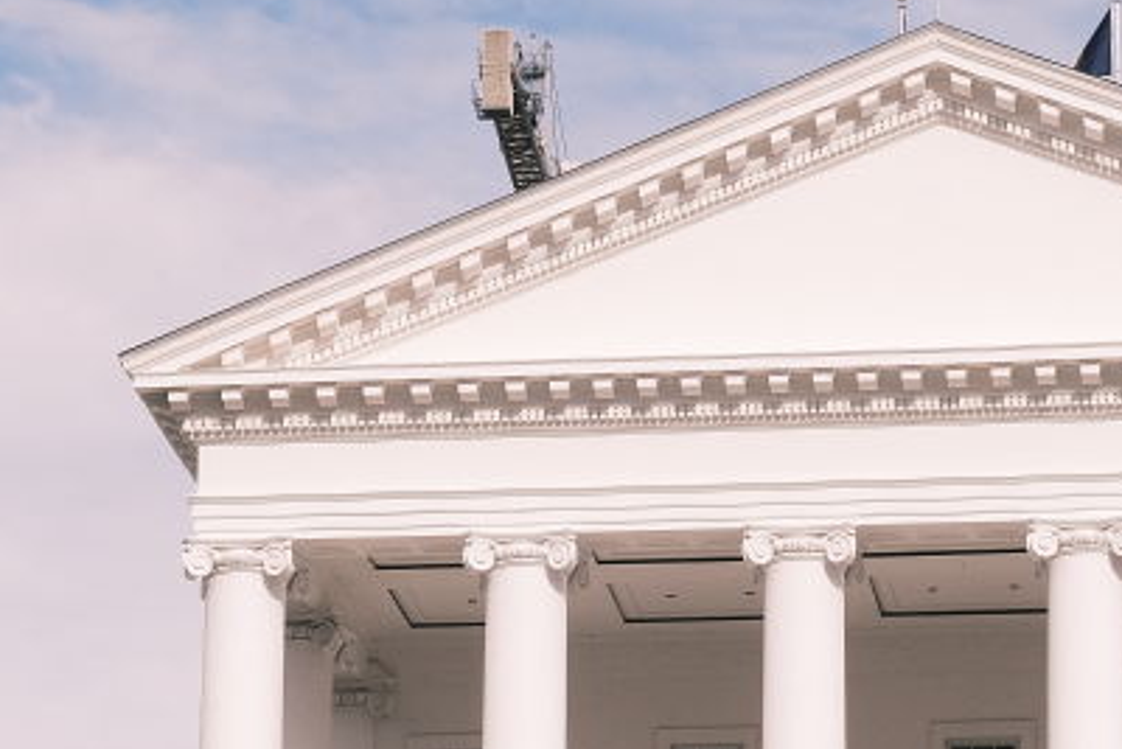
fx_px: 5986
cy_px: 599
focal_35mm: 192
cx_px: 603
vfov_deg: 7.1
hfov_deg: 10.7
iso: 800
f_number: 11
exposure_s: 1/640
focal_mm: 50
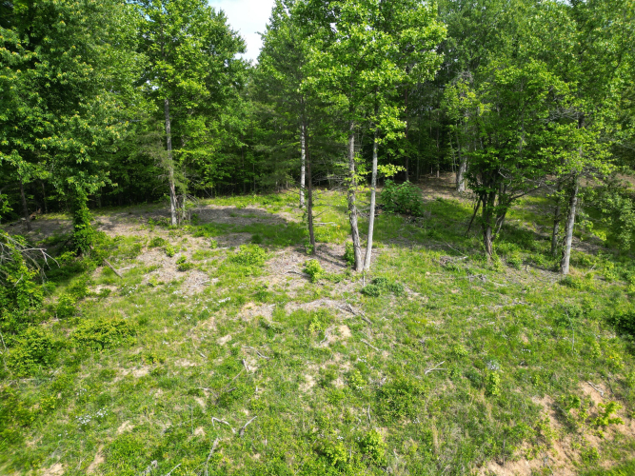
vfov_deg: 56.8
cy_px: 238
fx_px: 440
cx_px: 318
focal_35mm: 24
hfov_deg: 71.6
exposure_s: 1/1000
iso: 100
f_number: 1.7
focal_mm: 6.72
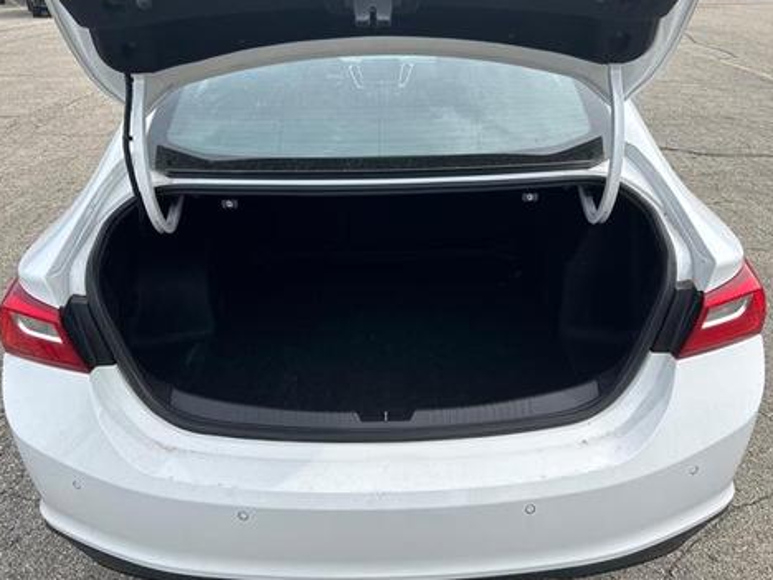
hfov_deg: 63.4
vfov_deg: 49.7
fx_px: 625
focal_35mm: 28
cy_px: 273
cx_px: 383
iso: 50
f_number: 1.5
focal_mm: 5.7
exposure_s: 1/2695
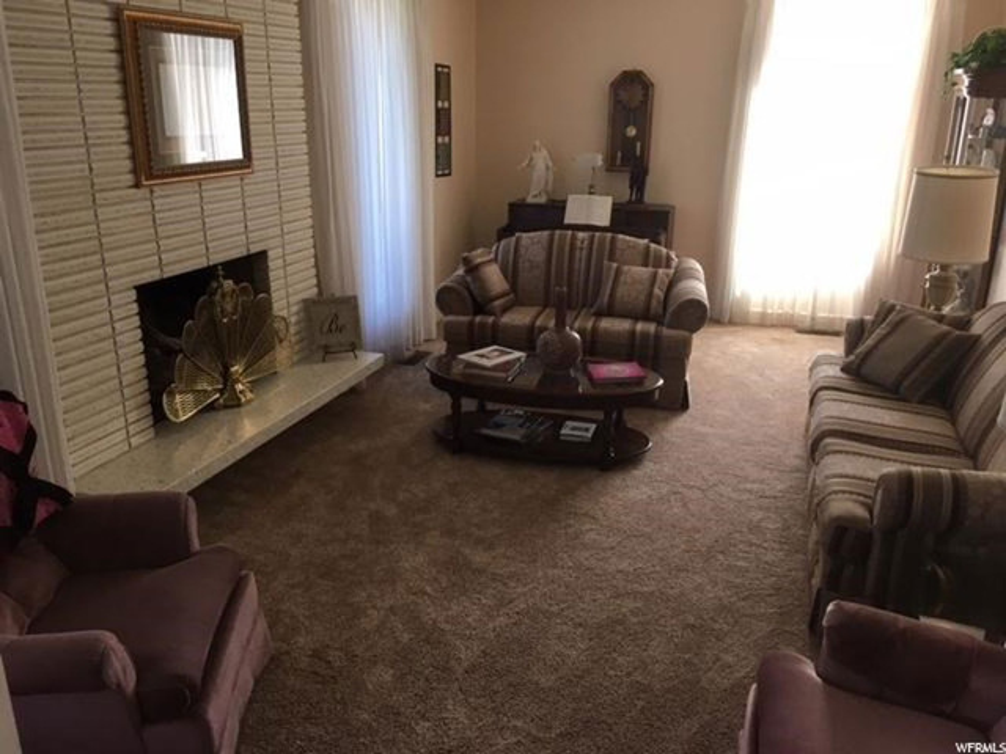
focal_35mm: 29
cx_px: 503
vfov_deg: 48.2
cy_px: 377
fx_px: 843
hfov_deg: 61.7
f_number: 2.2
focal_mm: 4.15
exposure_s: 1/30
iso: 32
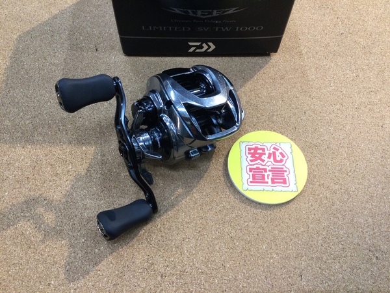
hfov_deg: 58.4
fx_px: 349
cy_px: 146
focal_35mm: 31
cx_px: 195
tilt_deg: -64.2
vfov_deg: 45.4
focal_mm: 3.3
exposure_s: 1/30
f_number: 2.4
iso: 40
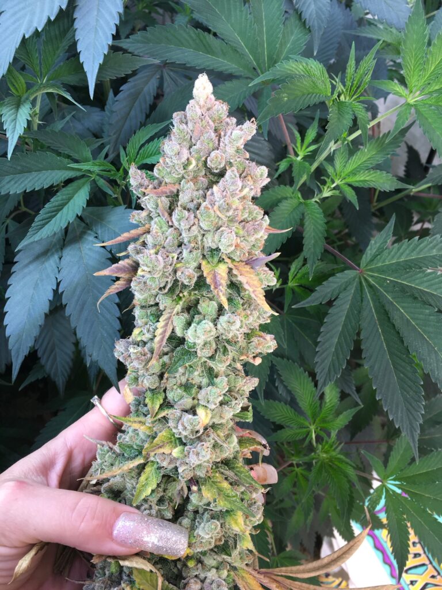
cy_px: 295
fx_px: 494
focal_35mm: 29
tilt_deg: -60.4
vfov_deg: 61.7
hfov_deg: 48.2
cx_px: 221
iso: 25
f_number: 2.2
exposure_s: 1/60
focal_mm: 4.15
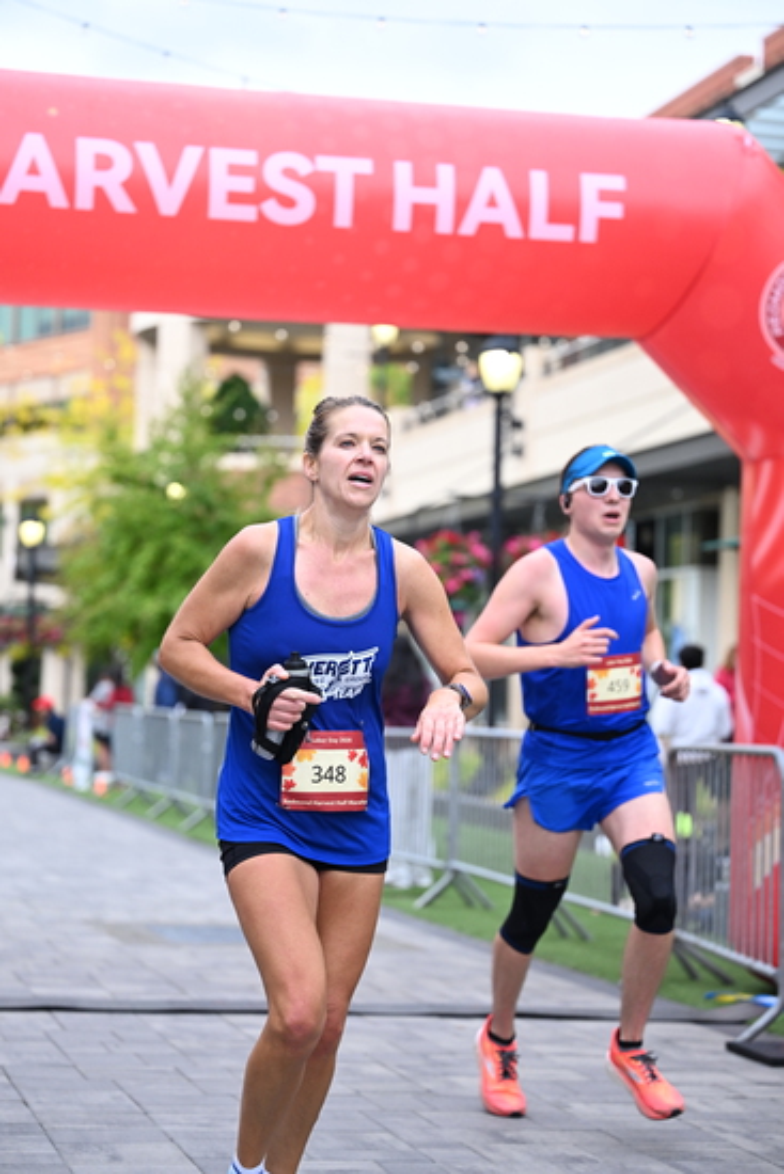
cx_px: 392
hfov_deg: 16.9
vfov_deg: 25.1
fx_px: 2644
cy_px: 587
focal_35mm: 81
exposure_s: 1/1600
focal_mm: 81
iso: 1000
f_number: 2.8
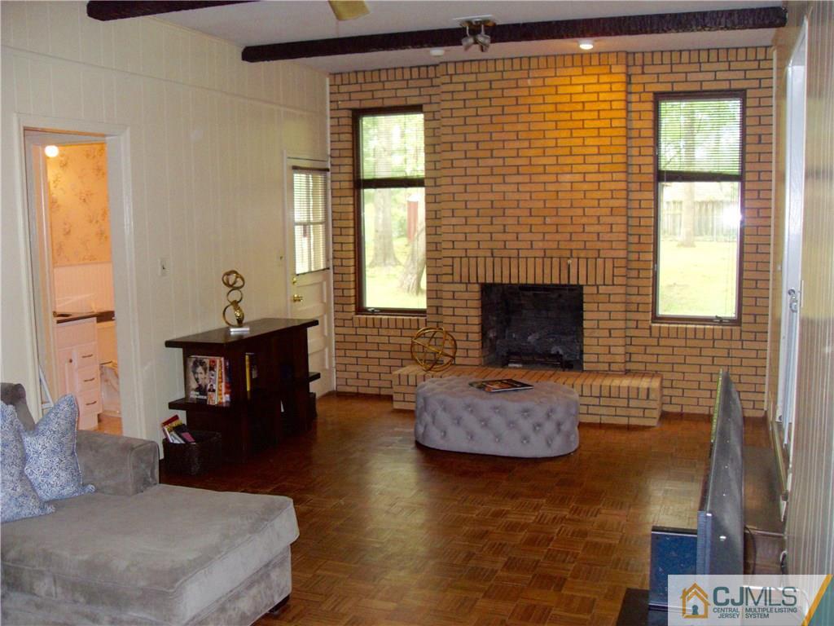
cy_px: 313
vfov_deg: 41.8
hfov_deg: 54.0
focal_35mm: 34
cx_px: 417
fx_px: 819
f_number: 2.8
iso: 320
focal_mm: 6.3
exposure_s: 1/45
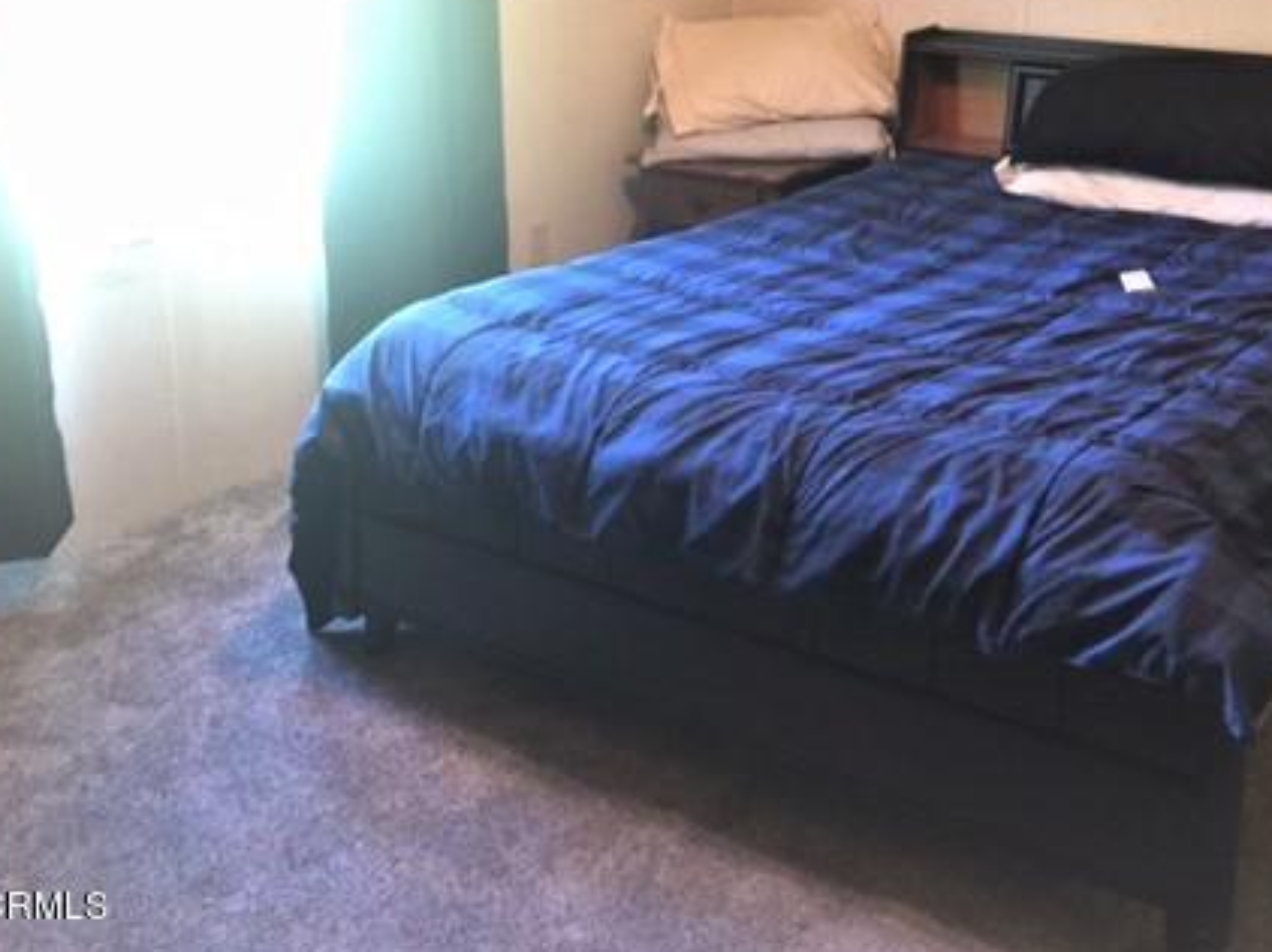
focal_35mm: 44
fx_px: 1616
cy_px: 244
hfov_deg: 42.7
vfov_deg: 32.3
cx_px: 781
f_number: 2.2
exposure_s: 1/4
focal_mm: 4.15
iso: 100
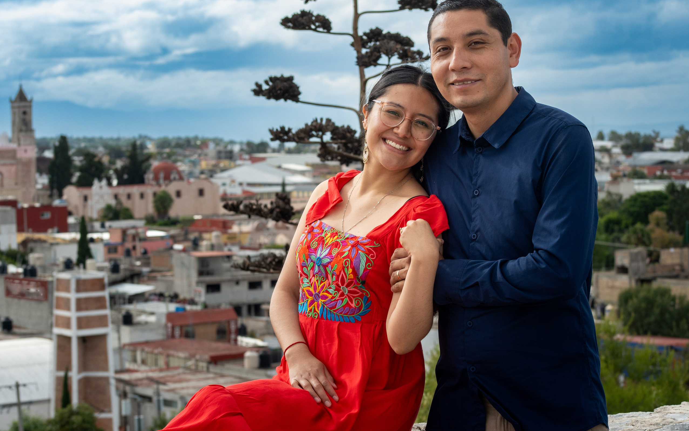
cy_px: 239
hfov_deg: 21.4
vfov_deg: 13.5
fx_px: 1821
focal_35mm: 97
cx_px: 331
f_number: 9
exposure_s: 1/500
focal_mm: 75
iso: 400
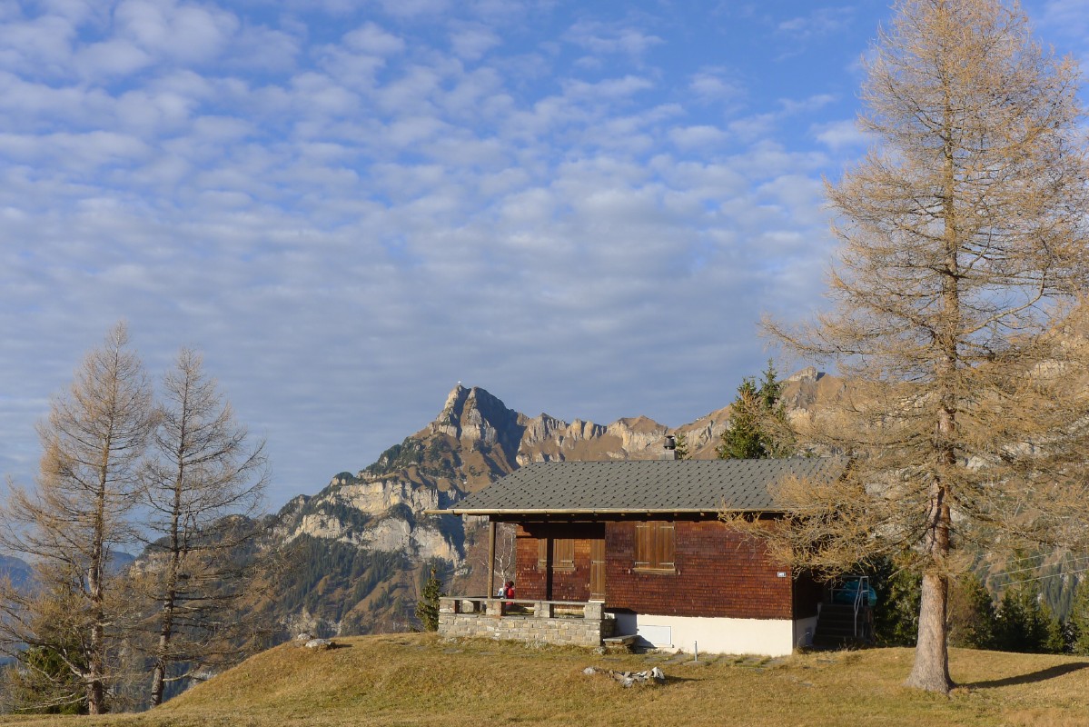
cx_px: 544
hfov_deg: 51.9
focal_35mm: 37
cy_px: 364
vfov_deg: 36.0
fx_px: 1119
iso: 80
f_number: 4
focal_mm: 7.9
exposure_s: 1/400
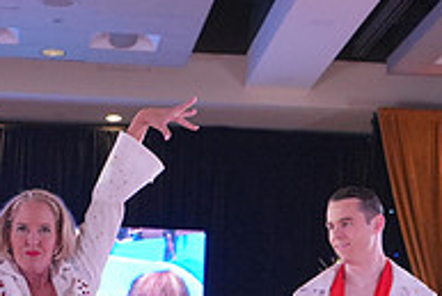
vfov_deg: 9.8
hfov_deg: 14.7
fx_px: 1696
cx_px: 46
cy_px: 361
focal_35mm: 138
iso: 2000
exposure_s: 1/400
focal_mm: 31
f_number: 4
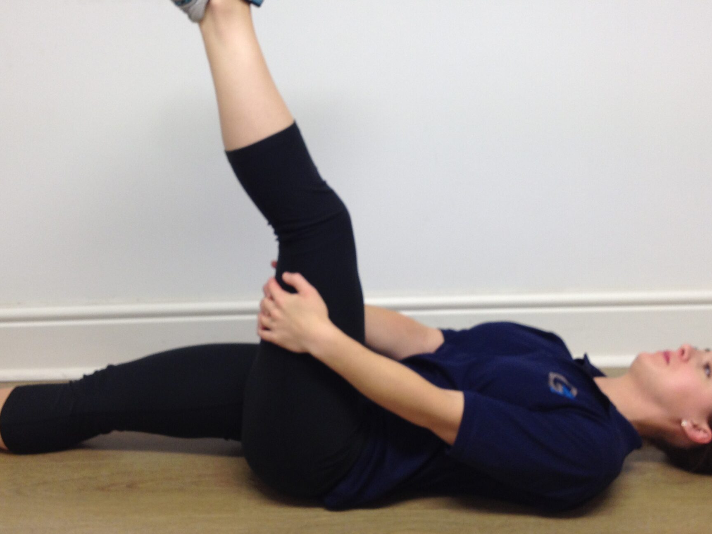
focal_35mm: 52
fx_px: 1069
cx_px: 350
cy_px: 211
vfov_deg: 28.0
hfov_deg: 36.8
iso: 50
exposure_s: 1/24
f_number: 2.4
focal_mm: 4.28
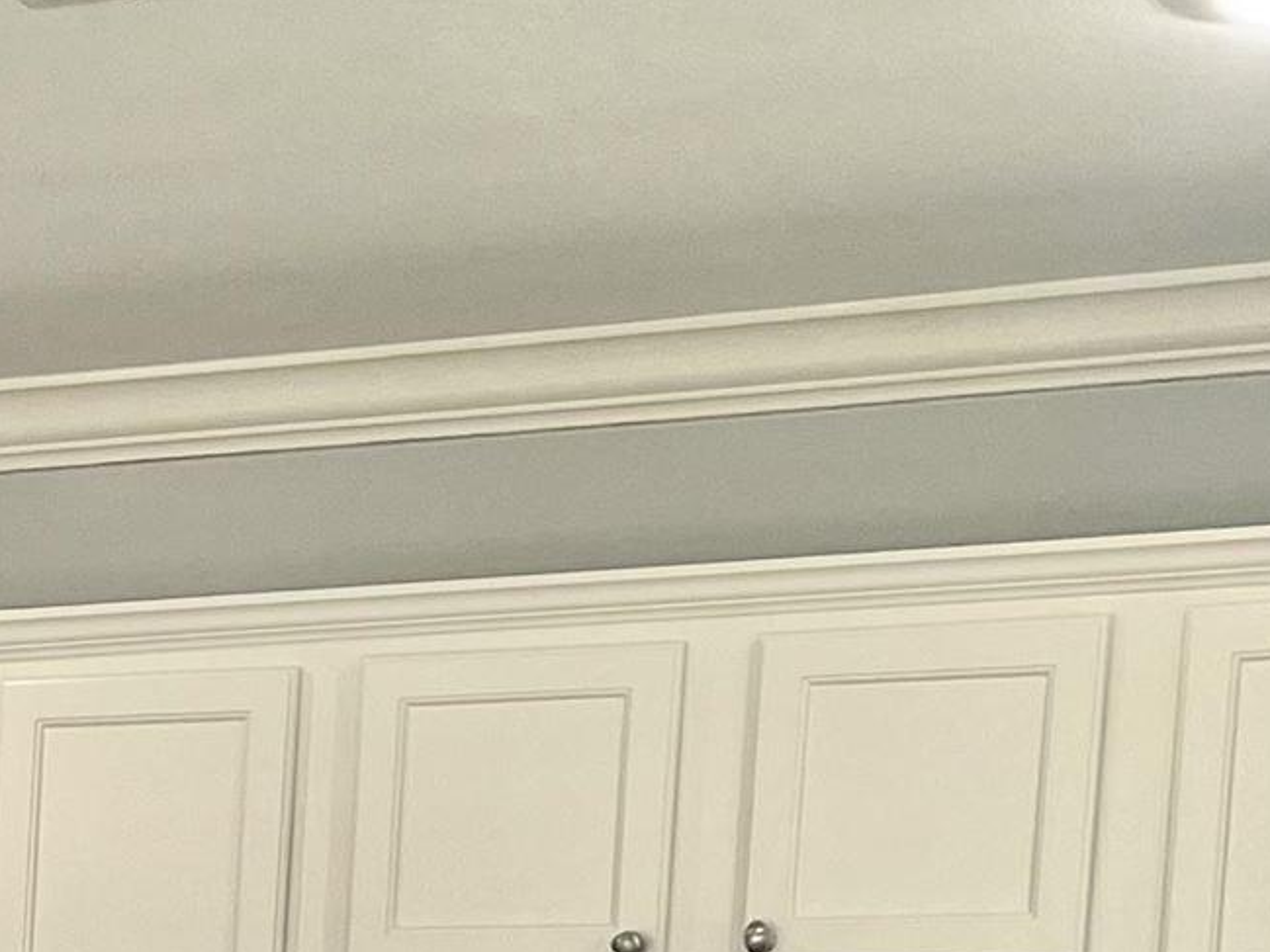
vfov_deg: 11.0
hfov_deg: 15.0
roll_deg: -2.0
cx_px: -583
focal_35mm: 123
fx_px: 4513
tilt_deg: -6.3
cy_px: 1900
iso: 80
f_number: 1.6
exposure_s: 1/120
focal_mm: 5.1
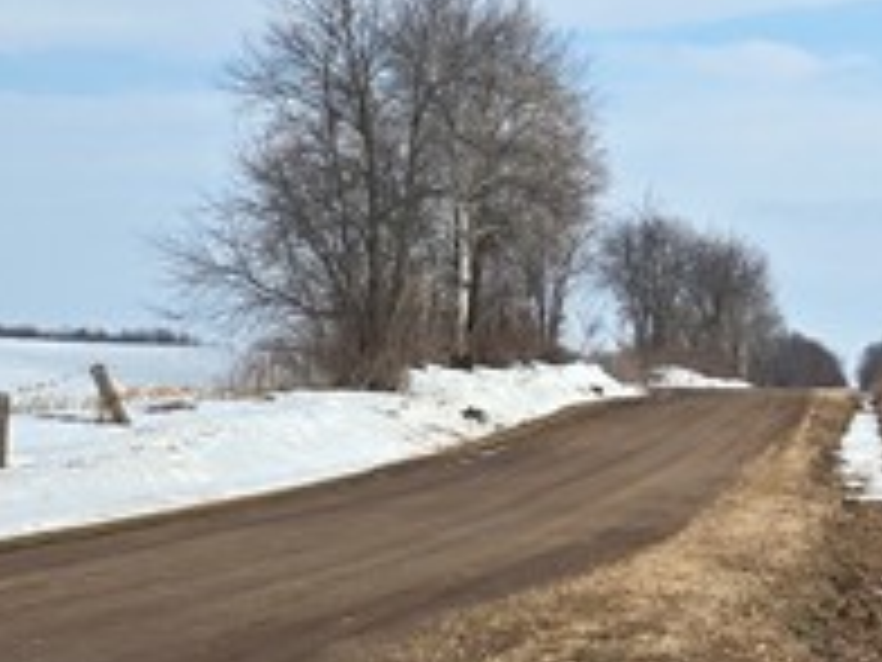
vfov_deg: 12.3
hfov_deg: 15.3
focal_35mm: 120
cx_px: 1274
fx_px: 3058
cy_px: 450
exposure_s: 1/1160
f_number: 1.7
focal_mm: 6.3
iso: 12
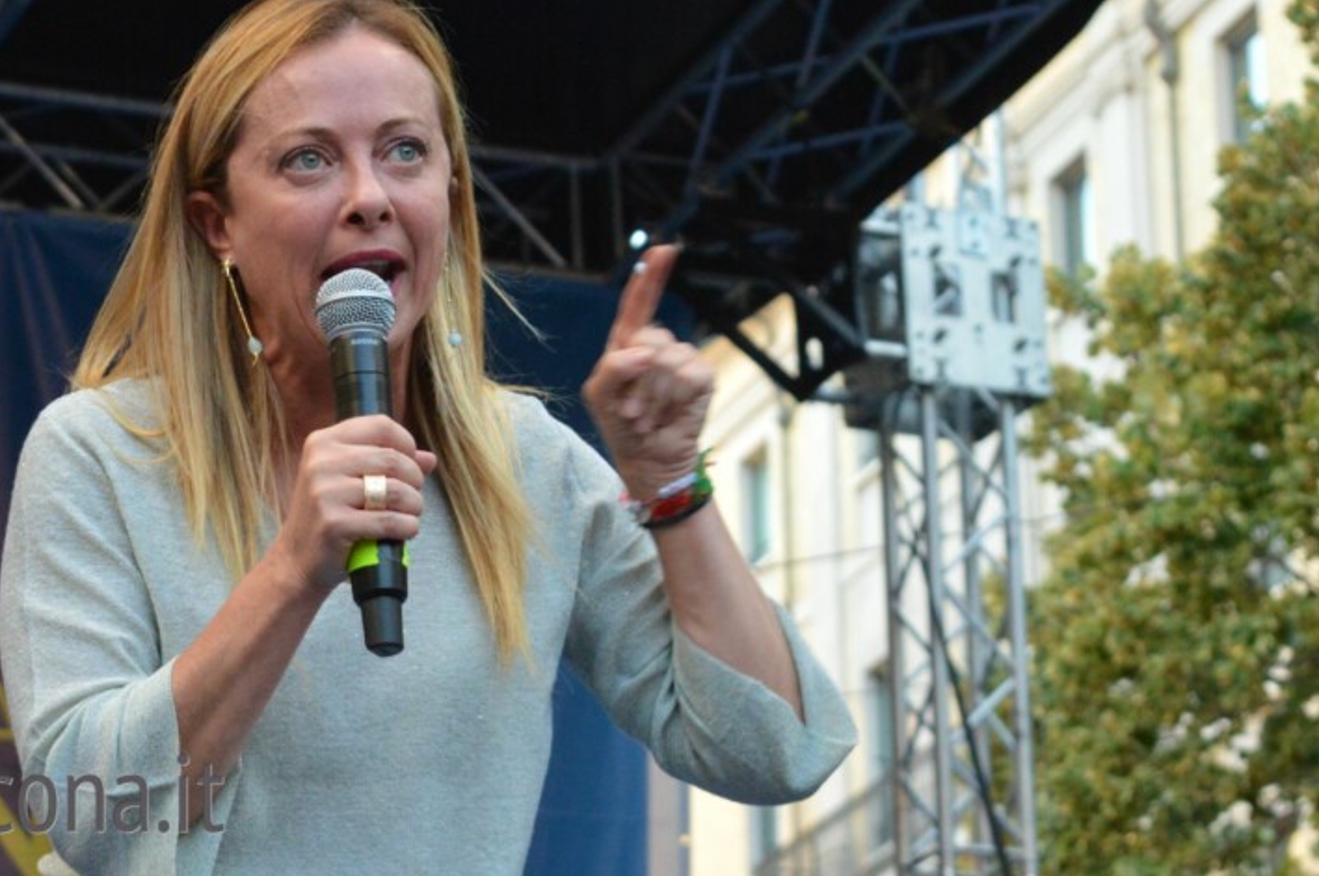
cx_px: 340
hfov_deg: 13.8
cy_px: 570
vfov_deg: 9.2
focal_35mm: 149
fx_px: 5449
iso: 1400
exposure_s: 1/160
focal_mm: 55
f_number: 5.6
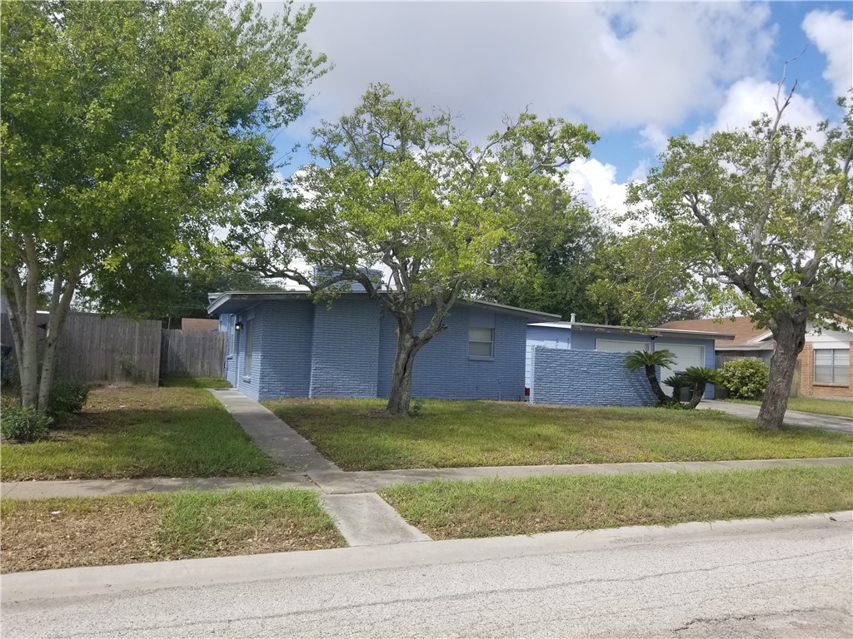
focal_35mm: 26
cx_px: 426
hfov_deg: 67.3
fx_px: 641
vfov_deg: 53.1
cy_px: 320
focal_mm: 4.3
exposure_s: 1/1820
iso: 50
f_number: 1.7
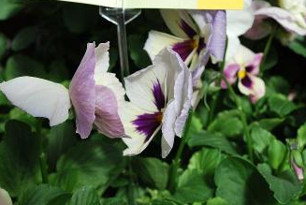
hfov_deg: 26.3
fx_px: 655
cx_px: 154
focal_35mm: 77
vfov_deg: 17.8
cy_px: 121
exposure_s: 1/200
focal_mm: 42
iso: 100
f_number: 8
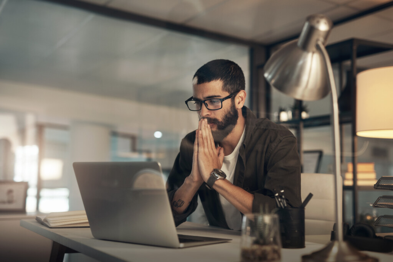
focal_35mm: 50
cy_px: 131
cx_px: 196
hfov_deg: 39.6
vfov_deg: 27.0
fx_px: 546
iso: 400
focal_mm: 50
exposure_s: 1/160
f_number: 2
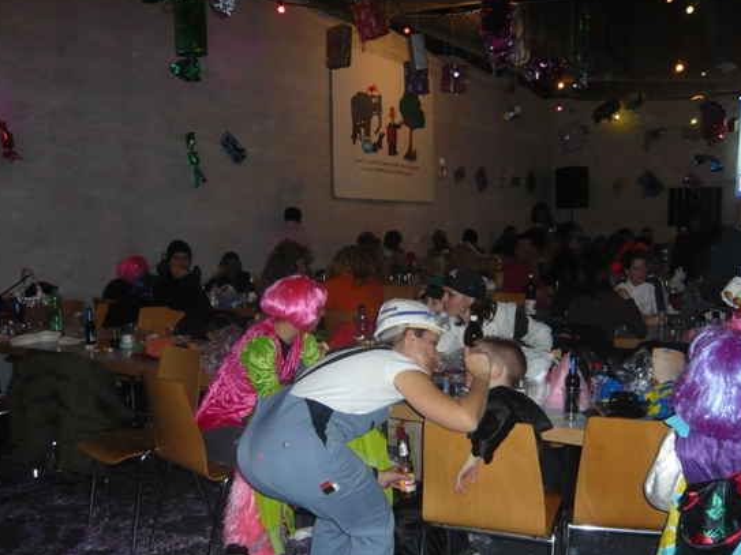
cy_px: 308
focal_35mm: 33
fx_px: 706
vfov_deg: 42.9
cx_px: 427
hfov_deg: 55.1
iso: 250
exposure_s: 1/30
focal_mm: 4.6
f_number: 2.8
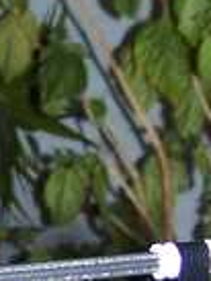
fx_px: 1801
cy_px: 142
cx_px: -125
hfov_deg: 6.6
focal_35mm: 222
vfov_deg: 8.9
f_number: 2.8
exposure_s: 1/60
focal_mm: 6.3
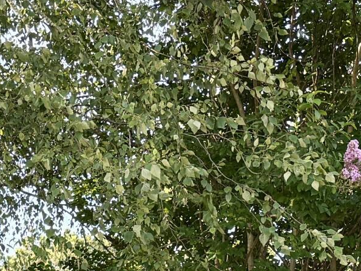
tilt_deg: +0.4
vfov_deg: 10.4
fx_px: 1262
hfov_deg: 15.4
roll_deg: -0.2
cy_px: 680
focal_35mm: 121
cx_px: -123
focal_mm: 6.76
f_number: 1.78
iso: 100
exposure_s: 1/301
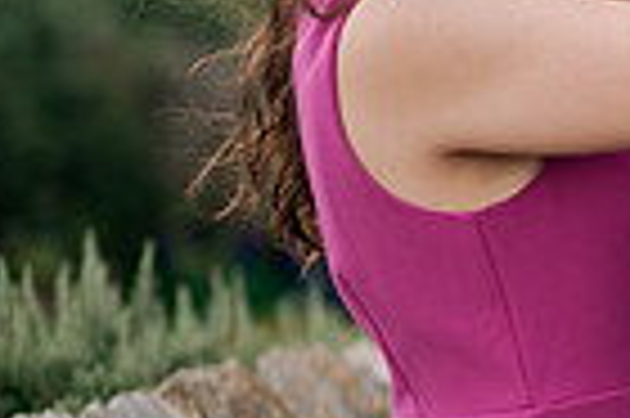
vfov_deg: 6.4
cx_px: 1130
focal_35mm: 215
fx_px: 3758
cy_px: 274
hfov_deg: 9.2
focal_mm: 50
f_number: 2
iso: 80
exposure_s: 1/400
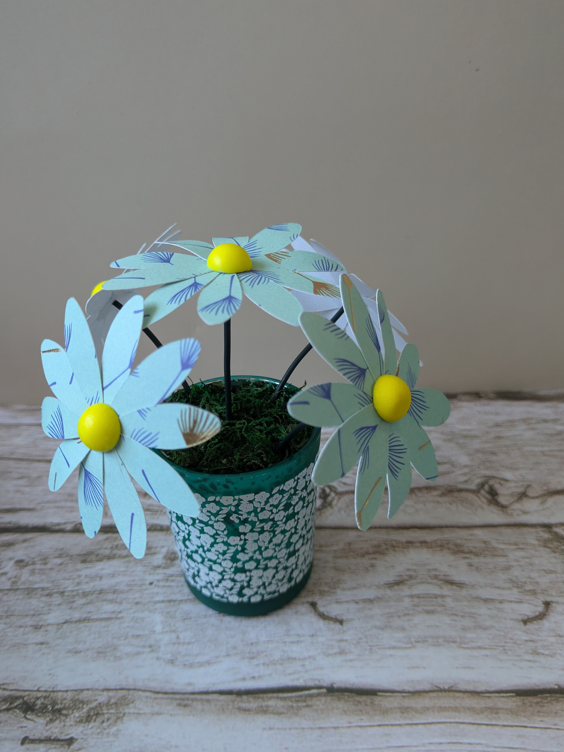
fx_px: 608
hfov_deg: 49.8
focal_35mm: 28
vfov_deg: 63.4
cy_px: 402
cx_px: 272
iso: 393
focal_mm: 5.43
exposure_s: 1/100
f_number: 1.89
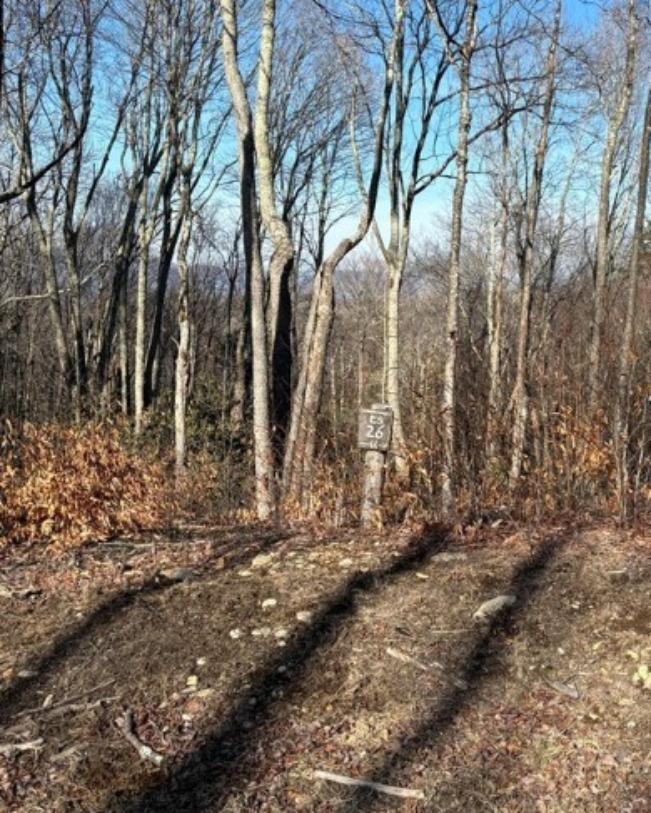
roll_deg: -1.6
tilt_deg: -3.5
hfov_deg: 36.7
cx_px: 471
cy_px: 337
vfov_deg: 45.6
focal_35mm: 40
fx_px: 963
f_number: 1.6
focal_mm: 5.96
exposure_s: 1/2062
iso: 50
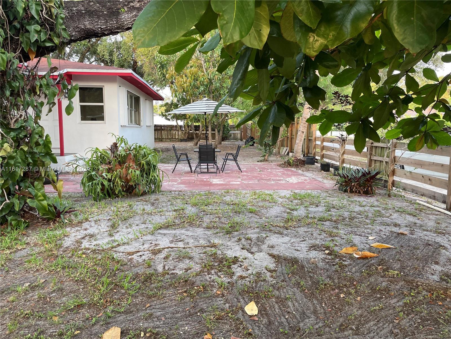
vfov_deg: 53.1
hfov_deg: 67.3
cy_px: 170
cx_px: 226
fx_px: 339
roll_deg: -0.4
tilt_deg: -6.0
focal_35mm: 26
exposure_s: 1/104
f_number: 1.6
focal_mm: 4.2
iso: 125
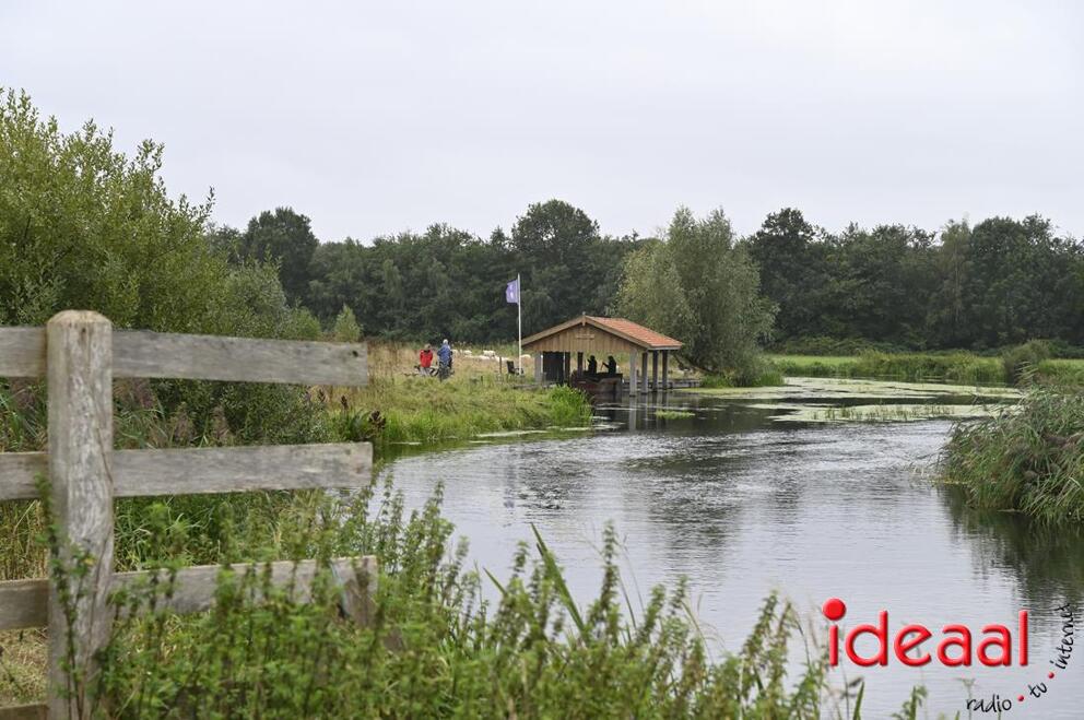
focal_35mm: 70
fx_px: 2105
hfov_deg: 28.9
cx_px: 542
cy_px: 360
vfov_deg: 19.4
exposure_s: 1/320
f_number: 5.6
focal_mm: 70
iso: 400
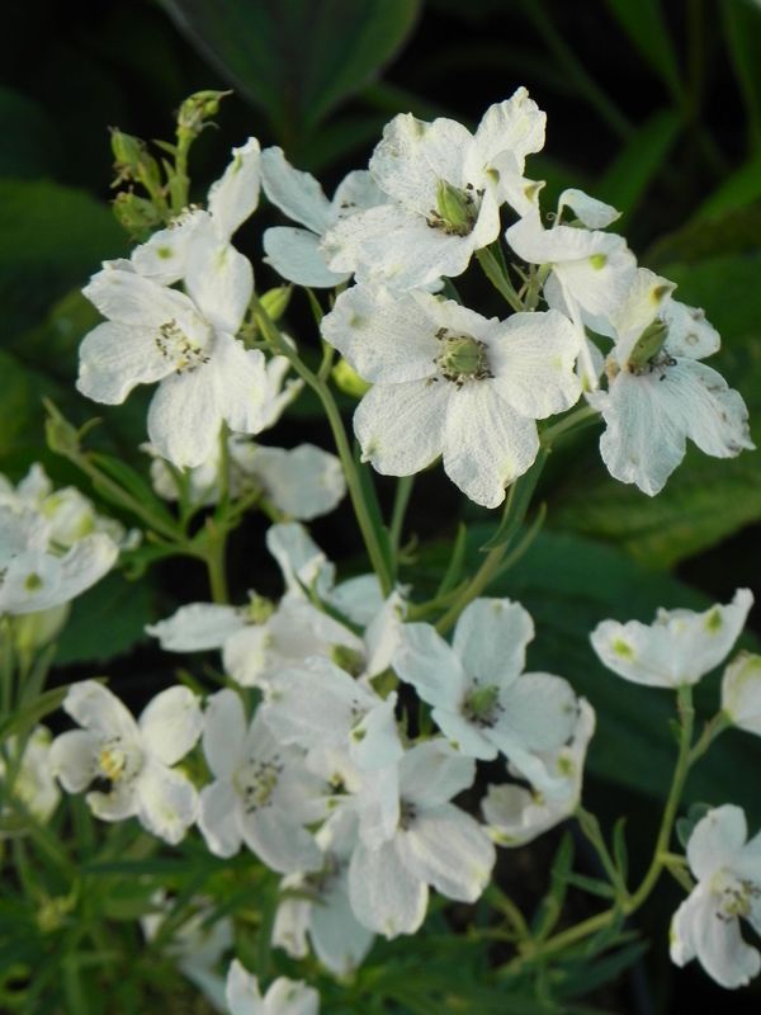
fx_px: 4749
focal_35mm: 162
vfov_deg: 12.2
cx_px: 380
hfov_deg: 9.2
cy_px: 508
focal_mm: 28.8
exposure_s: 1/160
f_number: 5
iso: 160
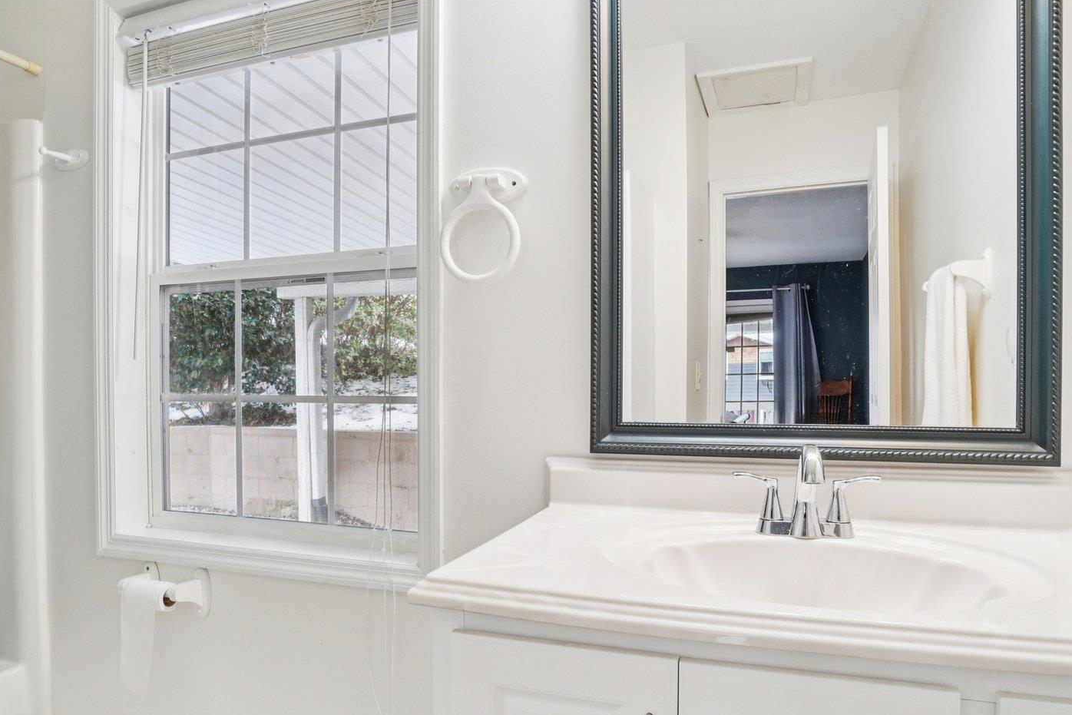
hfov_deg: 78.6
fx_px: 655
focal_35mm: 22
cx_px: 534
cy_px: 396
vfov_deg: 57.1
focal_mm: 10
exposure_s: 1/20
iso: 400
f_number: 8
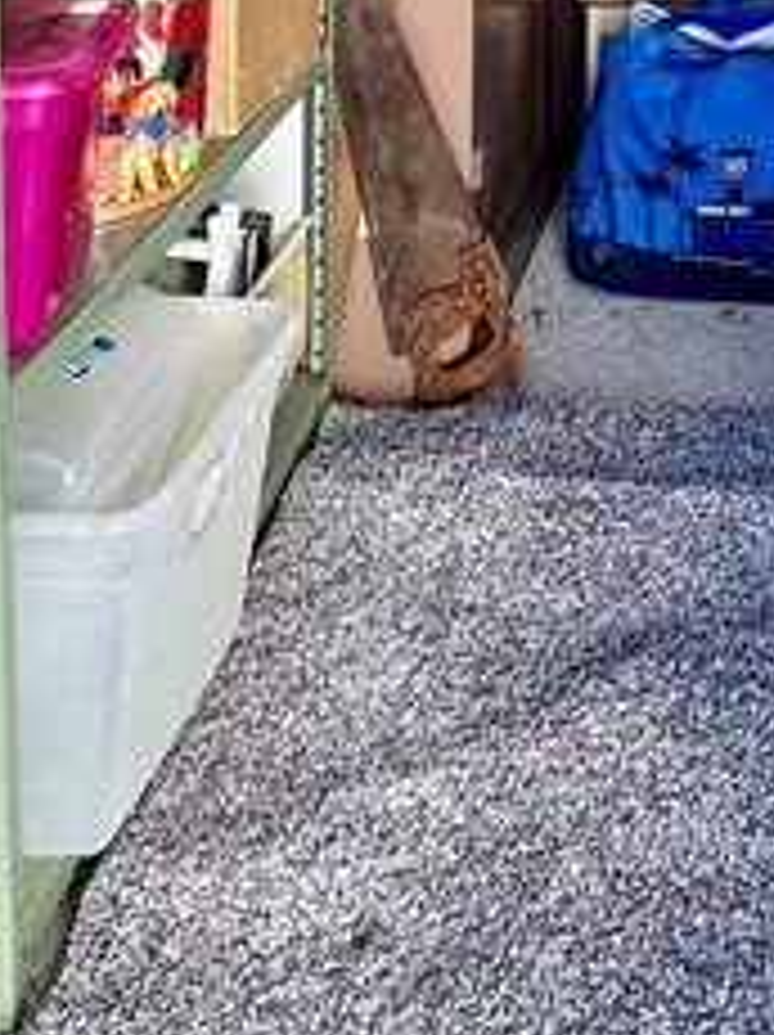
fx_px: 1732
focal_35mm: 58
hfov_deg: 23.4
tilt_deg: -0.7
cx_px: 886
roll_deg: -1.1
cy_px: -477
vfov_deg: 25.7
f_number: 1.8
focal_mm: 1.57
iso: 80
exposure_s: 1/99
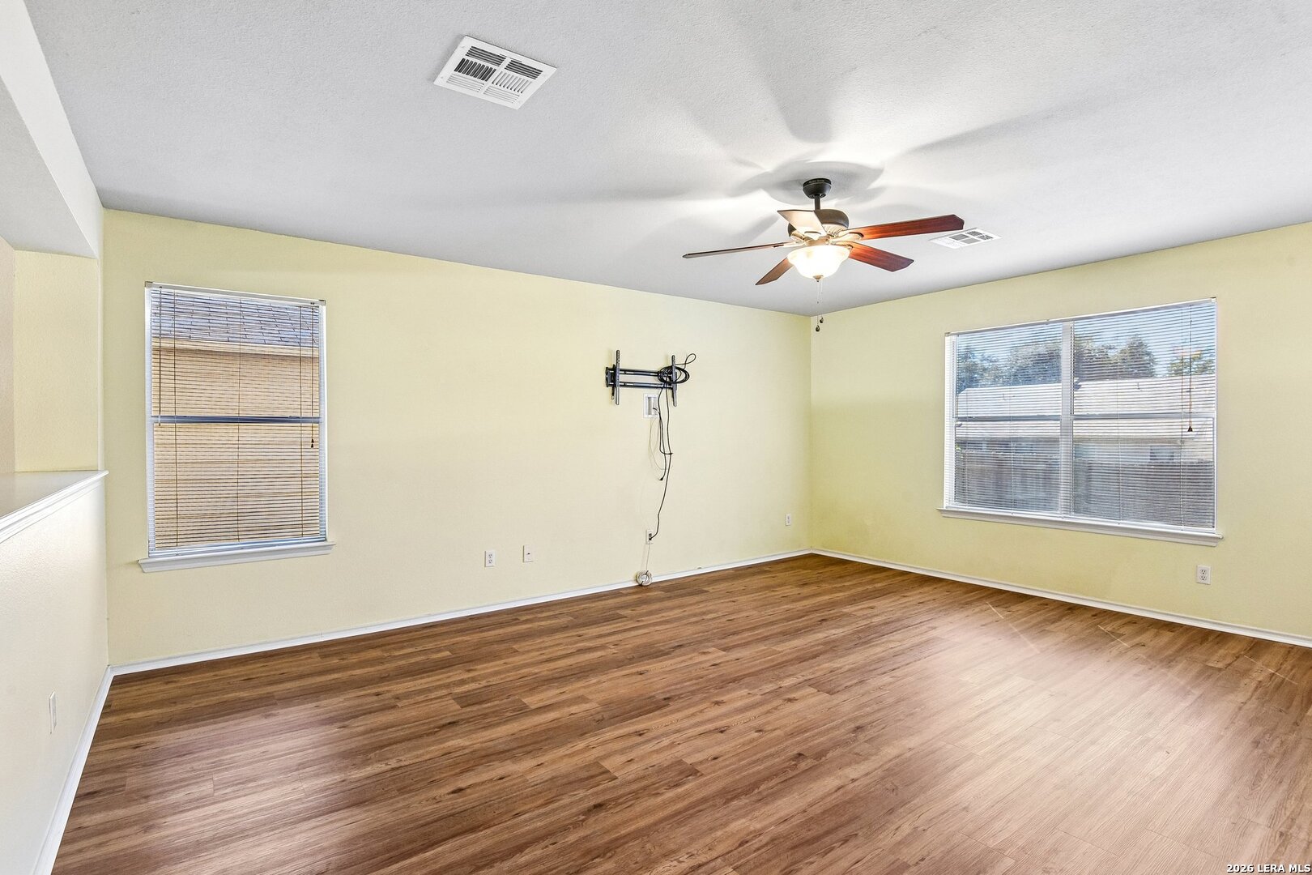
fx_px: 620
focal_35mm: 17
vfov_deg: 70.4
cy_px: 438
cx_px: 656
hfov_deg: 93.3
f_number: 8
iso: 2000
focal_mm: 17
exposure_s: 1/15
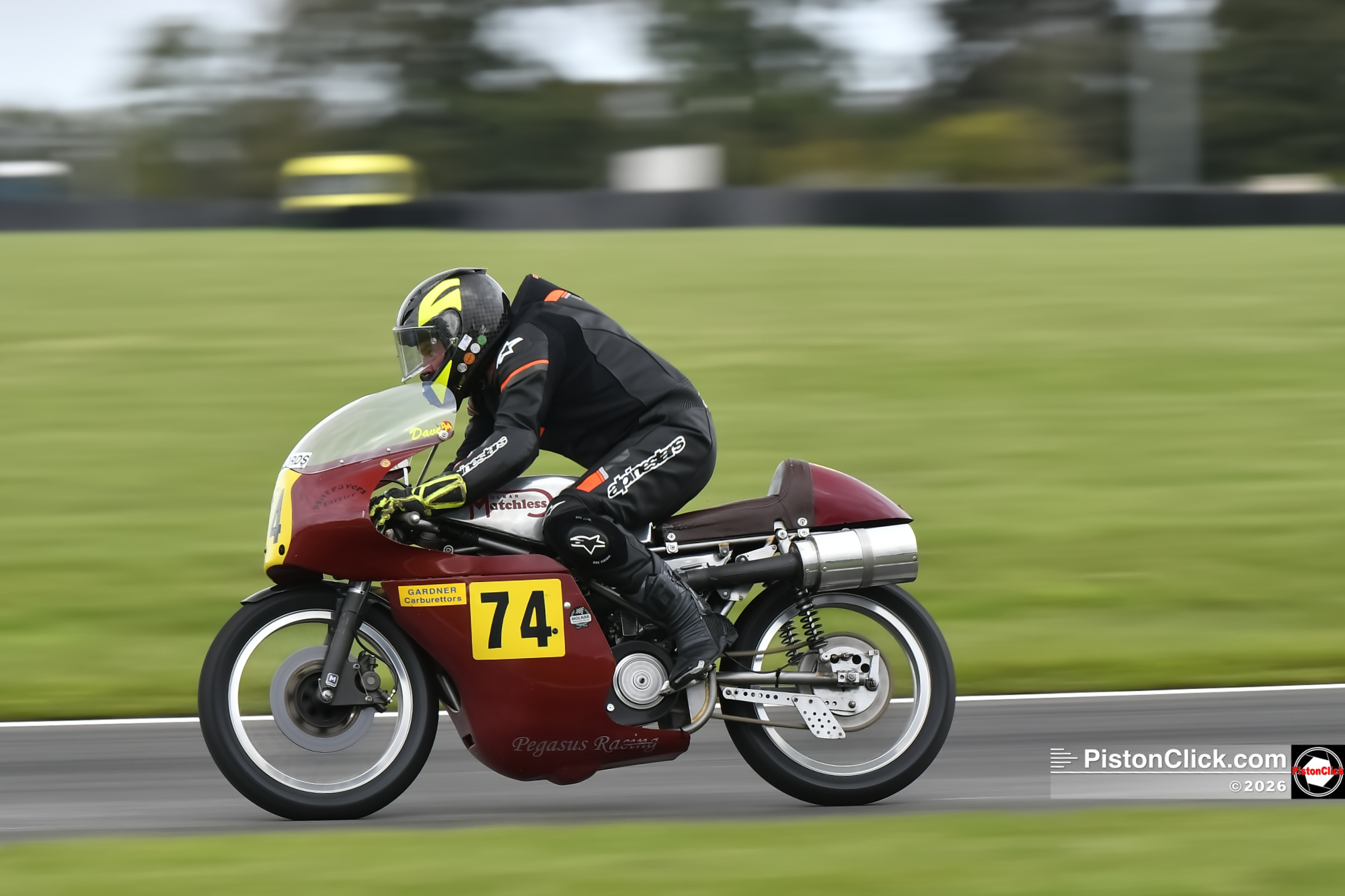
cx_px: 672
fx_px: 8965
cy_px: 448
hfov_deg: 8.6
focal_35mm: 240
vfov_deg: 5.7
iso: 250
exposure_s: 1/160
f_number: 5.6
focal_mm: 160
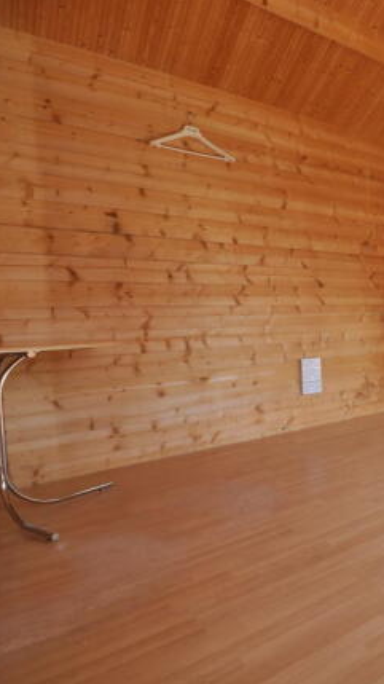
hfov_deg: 35.4
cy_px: 344
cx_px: 480
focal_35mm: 24
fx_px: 435
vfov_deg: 76.3
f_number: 9
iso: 400
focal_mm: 10
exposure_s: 1/60
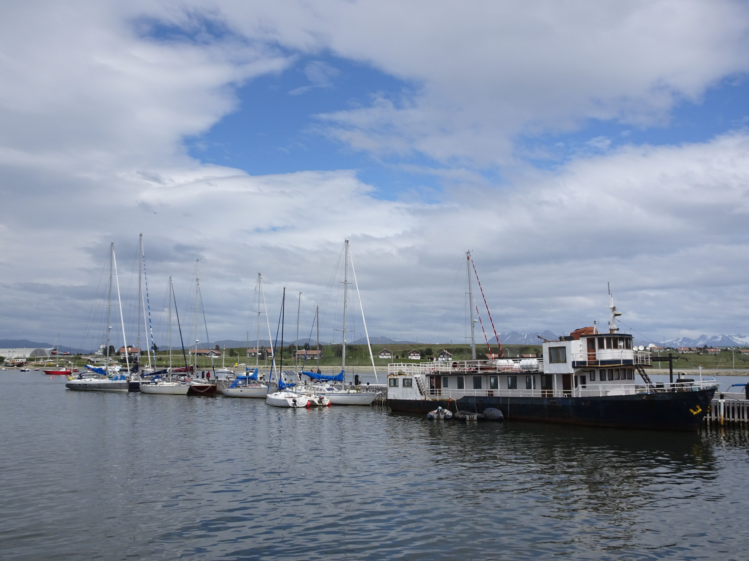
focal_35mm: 34
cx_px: 374
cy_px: 280
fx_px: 736
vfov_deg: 41.8
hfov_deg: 54.0
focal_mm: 5.79
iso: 80
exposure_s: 1/1250
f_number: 4
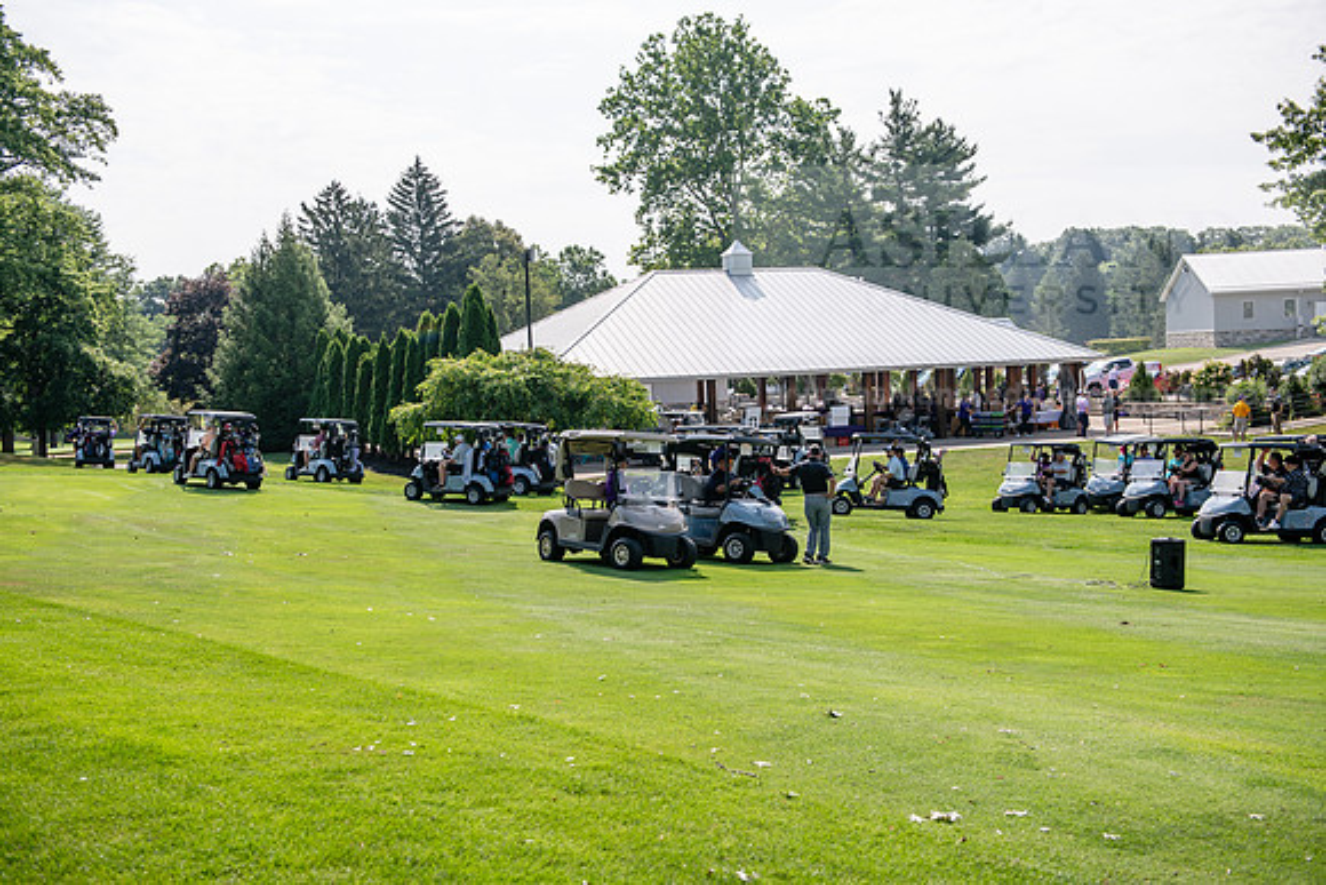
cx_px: 663
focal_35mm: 44
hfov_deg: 44.5
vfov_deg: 30.5
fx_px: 1621
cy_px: 442
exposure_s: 1/640
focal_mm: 44
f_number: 4
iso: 64
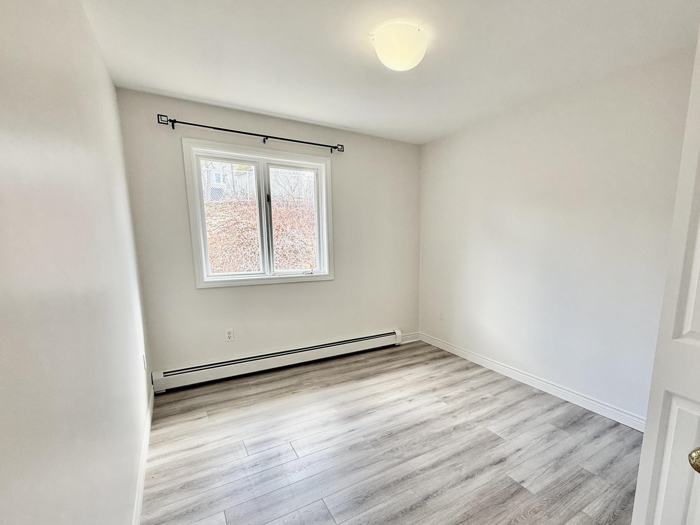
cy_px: 296
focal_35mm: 17
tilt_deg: -9.5
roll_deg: -0.4
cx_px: 401
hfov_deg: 90.4
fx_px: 344
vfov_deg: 74.4
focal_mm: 2.22
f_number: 2.2
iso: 160
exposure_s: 1/120
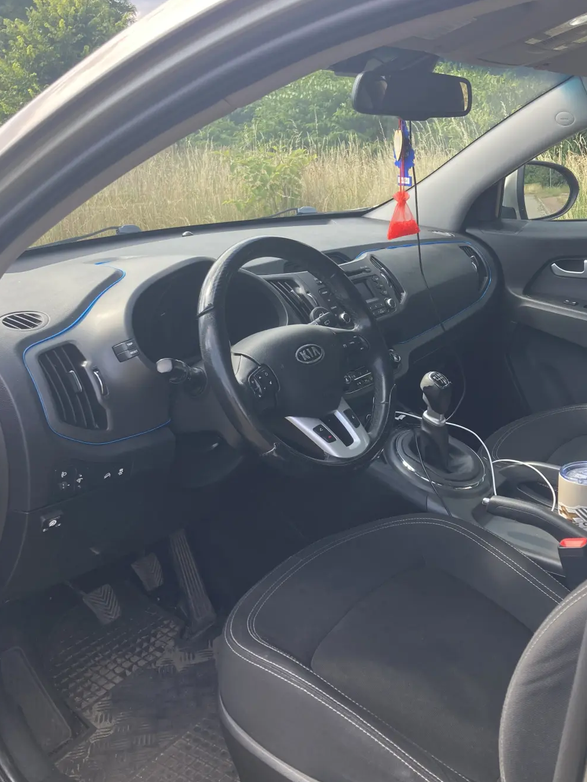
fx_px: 814
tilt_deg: -14.1
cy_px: 345
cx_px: 351
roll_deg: +1.4
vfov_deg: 51.2
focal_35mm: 36
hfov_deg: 39.5
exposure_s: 1/298
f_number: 1.8
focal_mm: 3.99
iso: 20
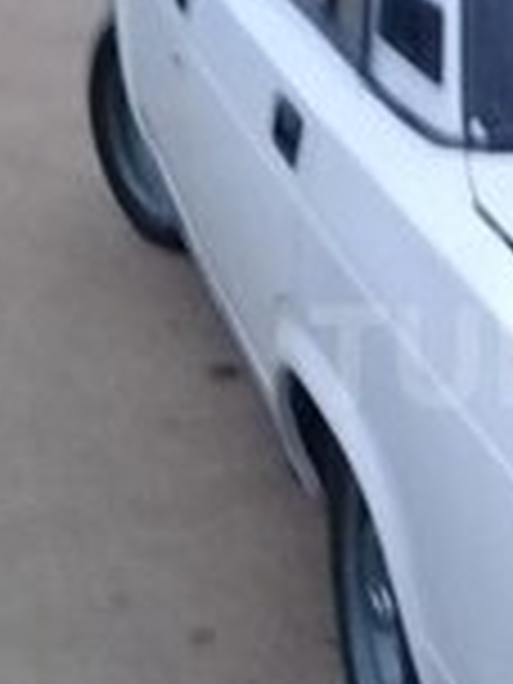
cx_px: 657
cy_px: 356
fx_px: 1996
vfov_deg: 19.4
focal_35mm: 101
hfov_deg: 14.1
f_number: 2.2
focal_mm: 3.3
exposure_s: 1/17
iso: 200
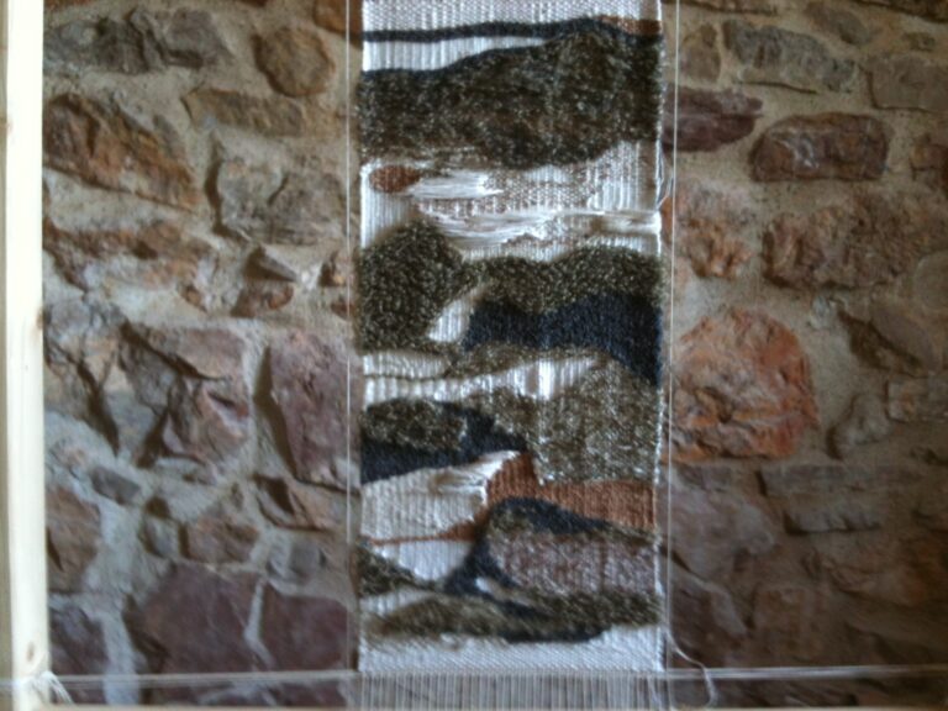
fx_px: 959
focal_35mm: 35
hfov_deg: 52.6
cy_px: 356
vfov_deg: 40.7
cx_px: 474
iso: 80
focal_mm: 3.85
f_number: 2.8
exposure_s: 1/15
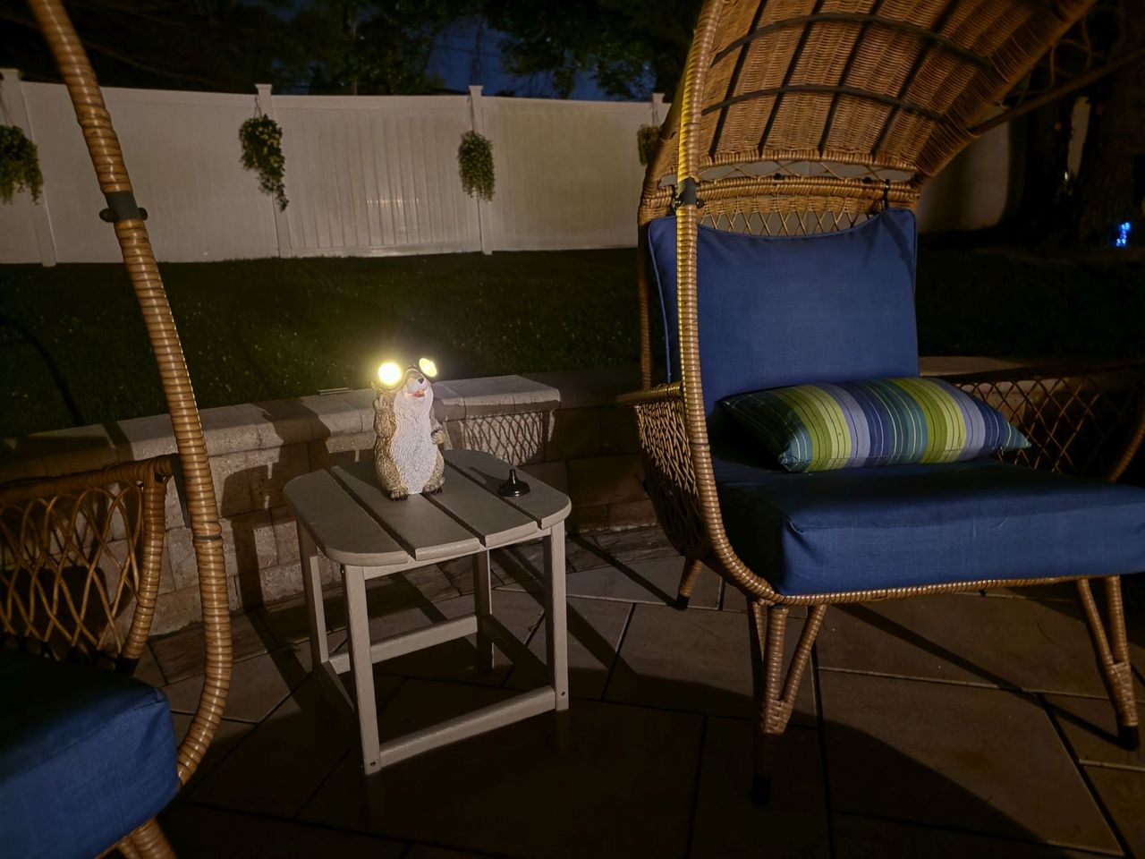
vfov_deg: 58.9
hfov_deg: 73.9
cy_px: 430
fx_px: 761
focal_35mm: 23
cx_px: 572
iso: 2000
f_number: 1.7
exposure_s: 1/3.45
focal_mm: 6.25
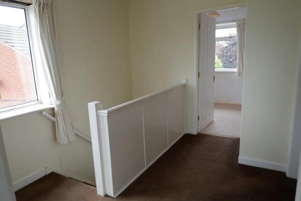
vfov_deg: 53.2
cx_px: 150
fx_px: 201
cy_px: 100
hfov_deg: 73.7
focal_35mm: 24
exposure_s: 1/80
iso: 200
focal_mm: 16
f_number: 4.5
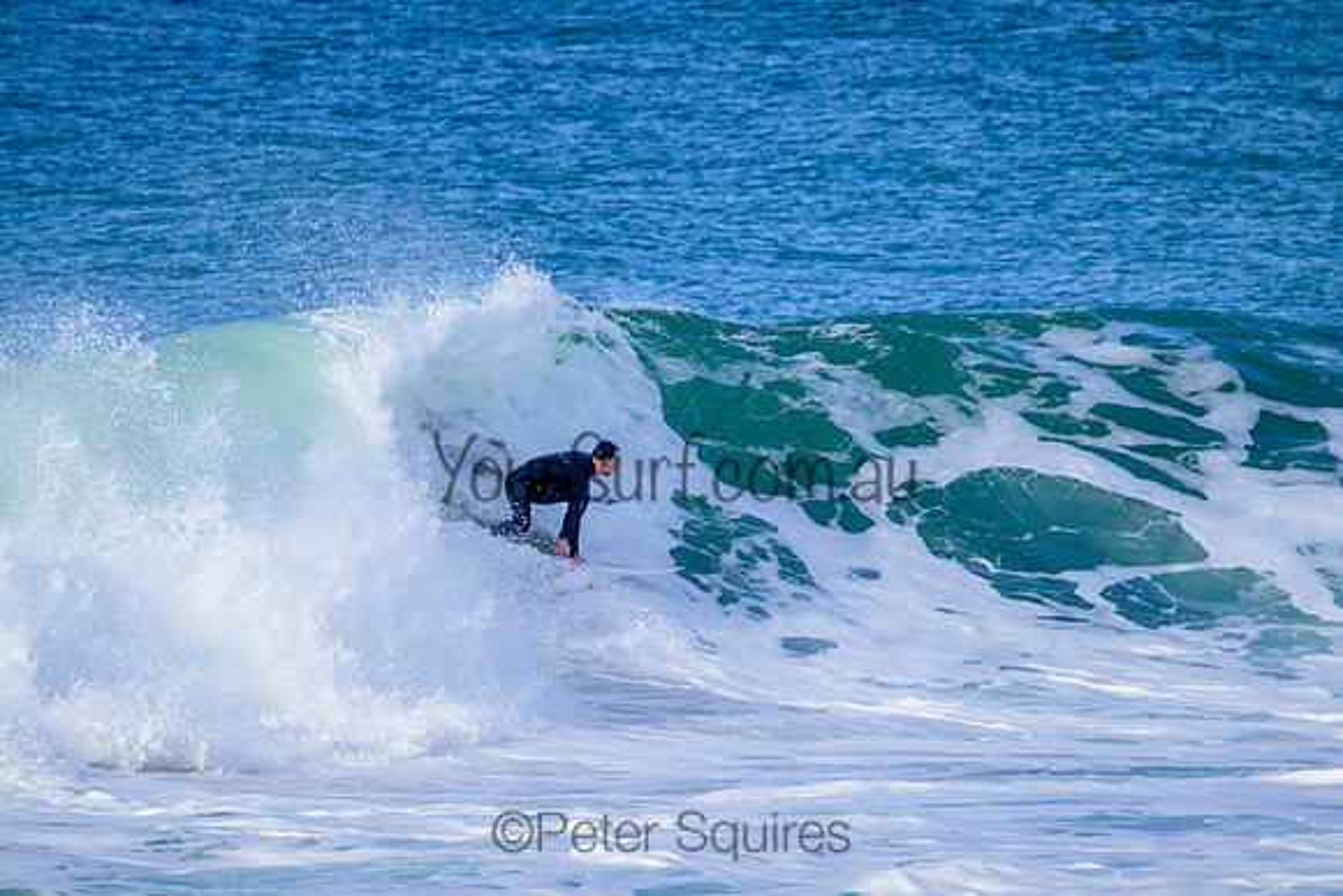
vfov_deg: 1.7
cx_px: 672
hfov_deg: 2.6
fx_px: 29850
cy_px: 448
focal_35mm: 800
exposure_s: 1/2000
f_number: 11
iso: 1400
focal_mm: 800
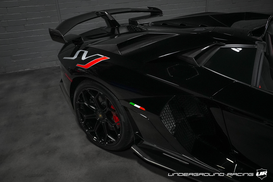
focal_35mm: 32
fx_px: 243
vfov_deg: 41.2
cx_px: 136
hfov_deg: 58.7
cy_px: 91
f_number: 5
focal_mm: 32
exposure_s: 1/160
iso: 12800
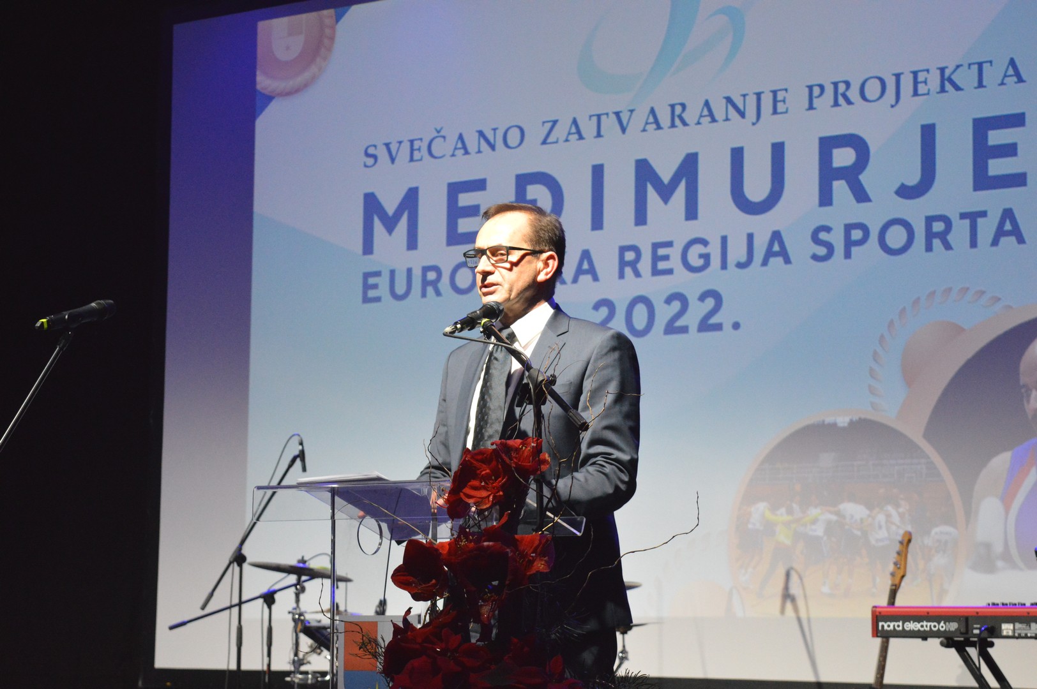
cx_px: 518
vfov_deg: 16.5
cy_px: 344
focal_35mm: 82
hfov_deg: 24.6
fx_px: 2374
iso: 3200
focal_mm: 55
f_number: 5.6
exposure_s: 1/160
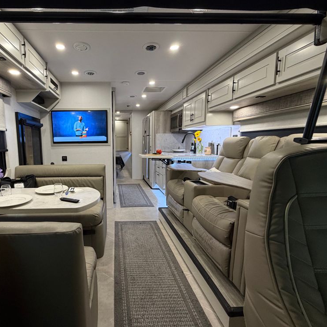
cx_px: 120
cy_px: 165
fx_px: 182
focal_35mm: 17
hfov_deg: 82.2
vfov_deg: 84.0
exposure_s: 1/60
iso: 250
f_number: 2.2
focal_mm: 2.22
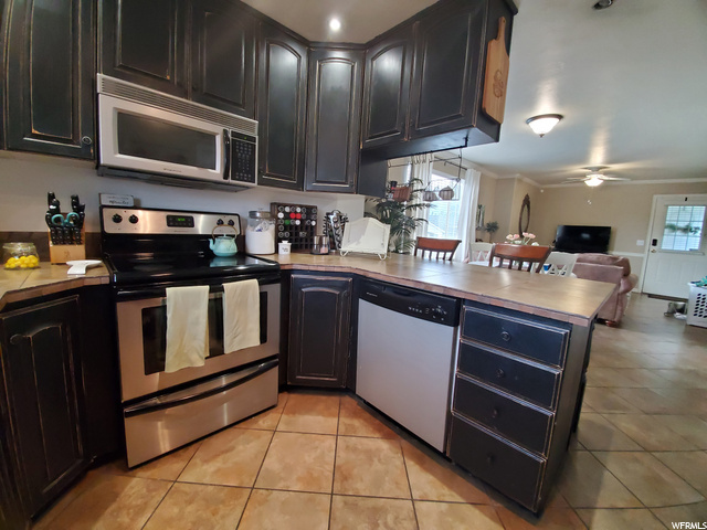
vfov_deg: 89.9
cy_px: 265
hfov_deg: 106.2
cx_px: 354
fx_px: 266
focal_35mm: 13
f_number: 2.2
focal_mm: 1.8
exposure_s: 1/59
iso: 500
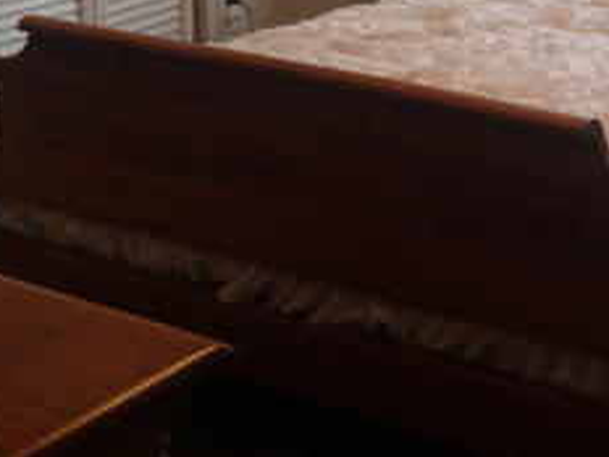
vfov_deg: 14.6
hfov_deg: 19.7
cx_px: 689
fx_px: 1671
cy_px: -197
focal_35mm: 95
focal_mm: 4.12
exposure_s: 1/24
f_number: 2.4
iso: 50
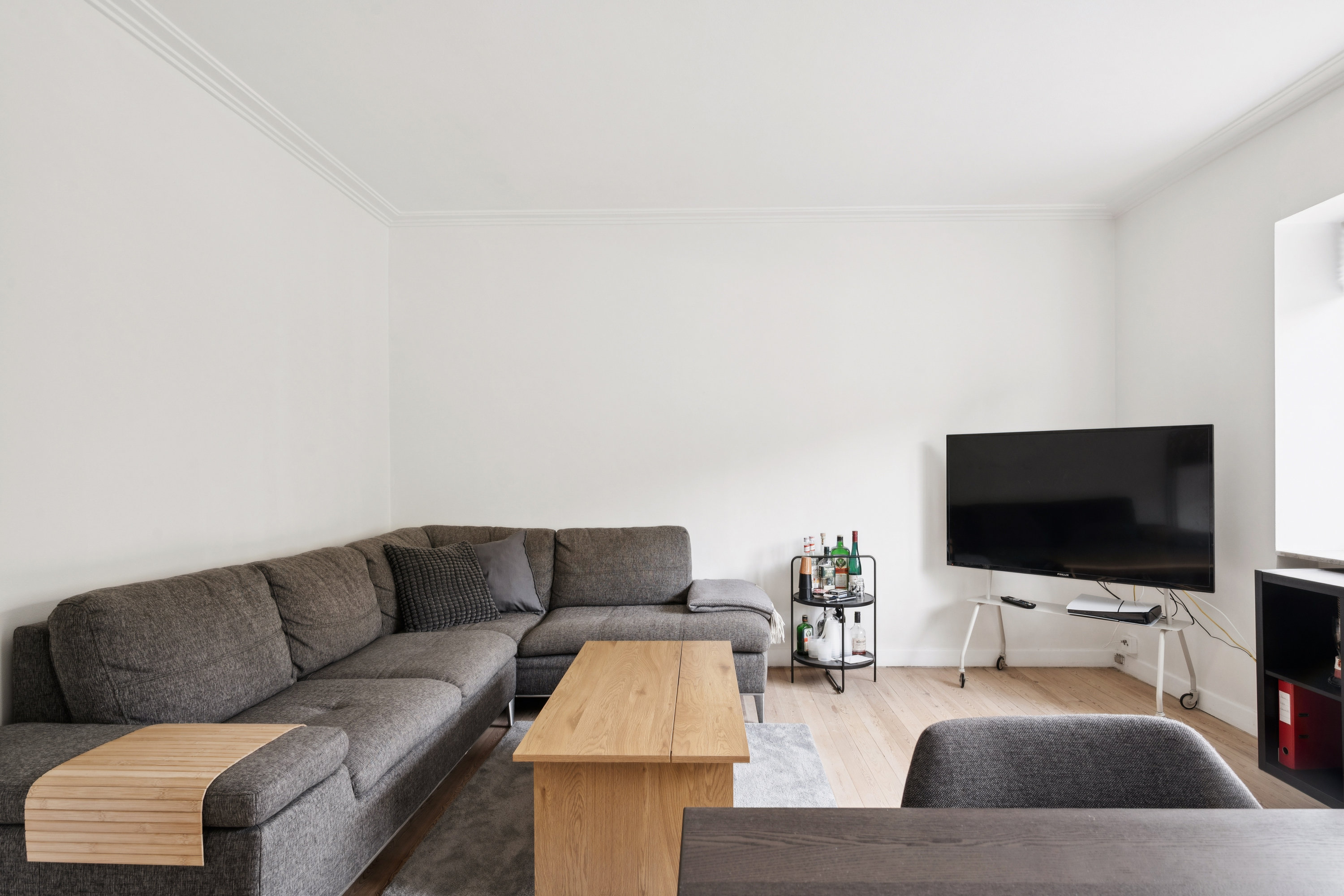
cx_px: 672
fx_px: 709
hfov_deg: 86.9
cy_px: 448
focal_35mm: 19
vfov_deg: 64.6
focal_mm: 19
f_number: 9
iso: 640
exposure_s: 1/3.33
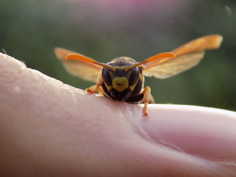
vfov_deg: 12.6
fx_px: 805
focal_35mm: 118
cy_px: 88
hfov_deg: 16.7
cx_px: 118
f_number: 4.8
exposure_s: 1/40
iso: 80
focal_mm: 20.9
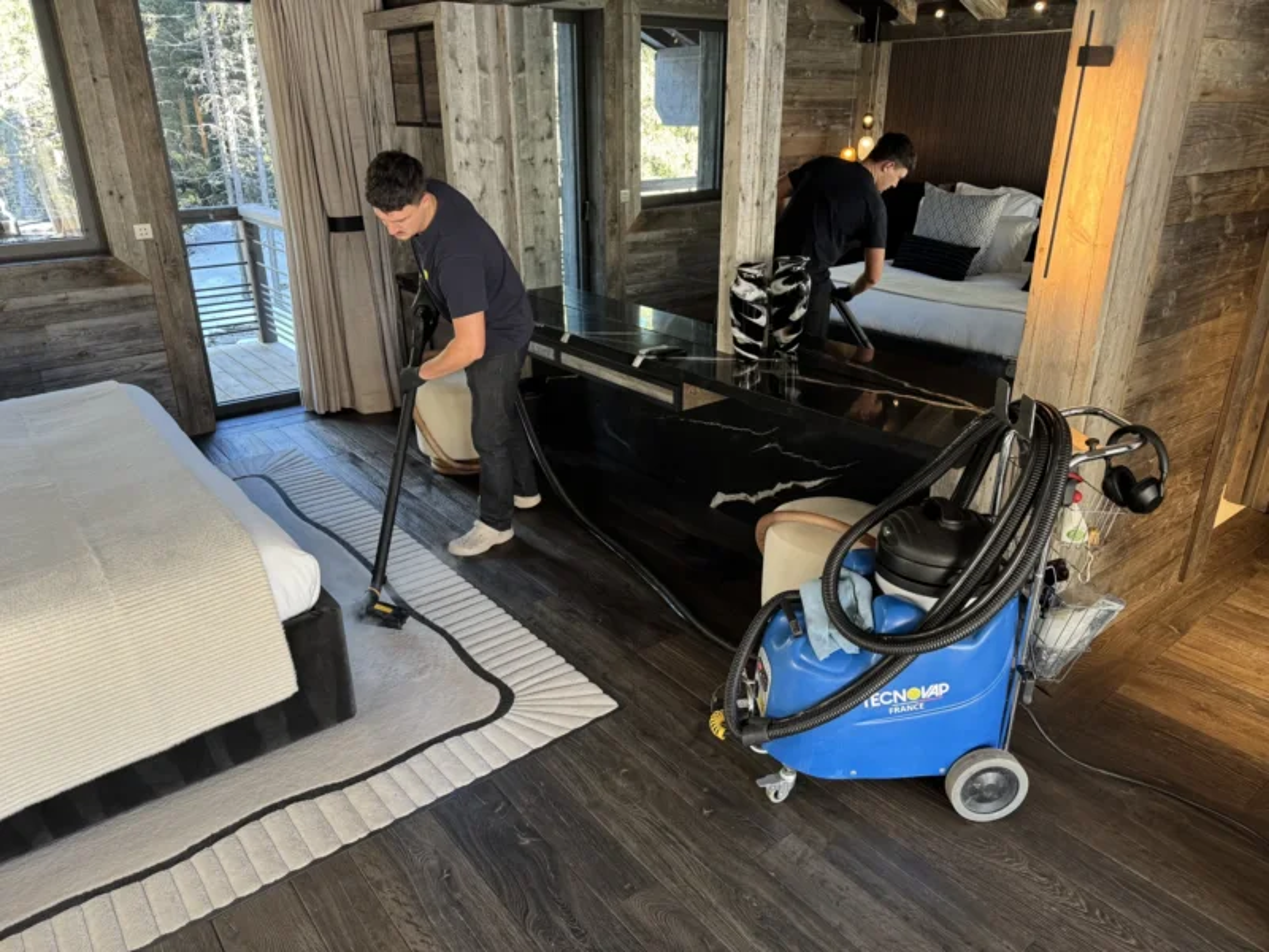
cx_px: 634
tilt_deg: -22.2
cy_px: 476
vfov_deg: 56.8
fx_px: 880
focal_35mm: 24
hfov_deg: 71.6
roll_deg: +0.7
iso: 200
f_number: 1.78
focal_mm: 6.76
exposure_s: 1/61
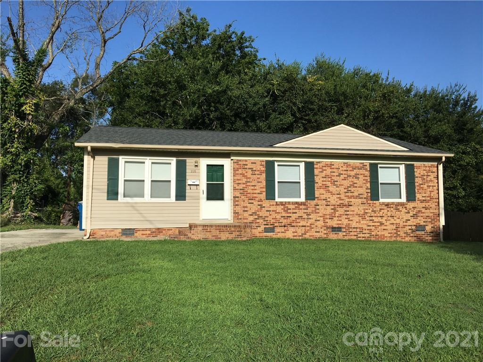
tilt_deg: +5.1
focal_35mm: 29
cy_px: 181
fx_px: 405
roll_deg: +0.0
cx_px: 242
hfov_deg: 61.7
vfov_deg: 48.2
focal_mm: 4.15
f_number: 2.2
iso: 25
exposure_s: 1/1972
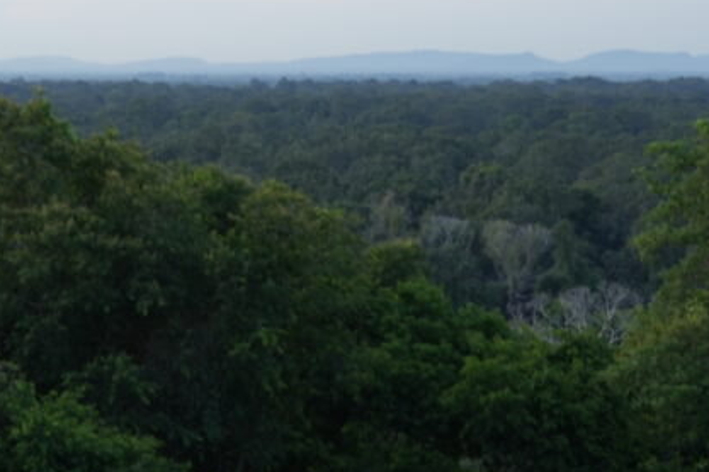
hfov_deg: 18.1
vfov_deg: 12.0
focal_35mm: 113
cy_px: 40
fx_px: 2225
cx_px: 262
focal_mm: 46
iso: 200
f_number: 4
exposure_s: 1/60
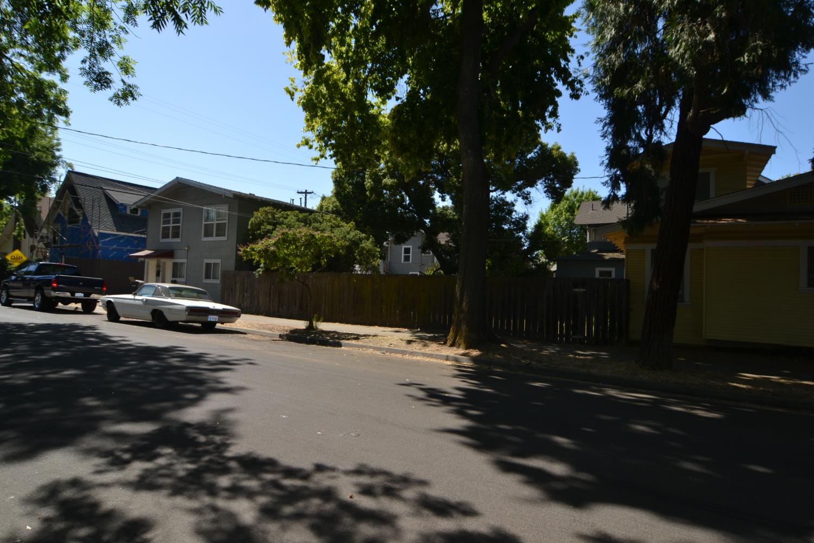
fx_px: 441
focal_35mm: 20
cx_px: 407
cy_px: 272
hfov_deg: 85.4
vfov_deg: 63.2
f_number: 8
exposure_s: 1/200
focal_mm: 13
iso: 100
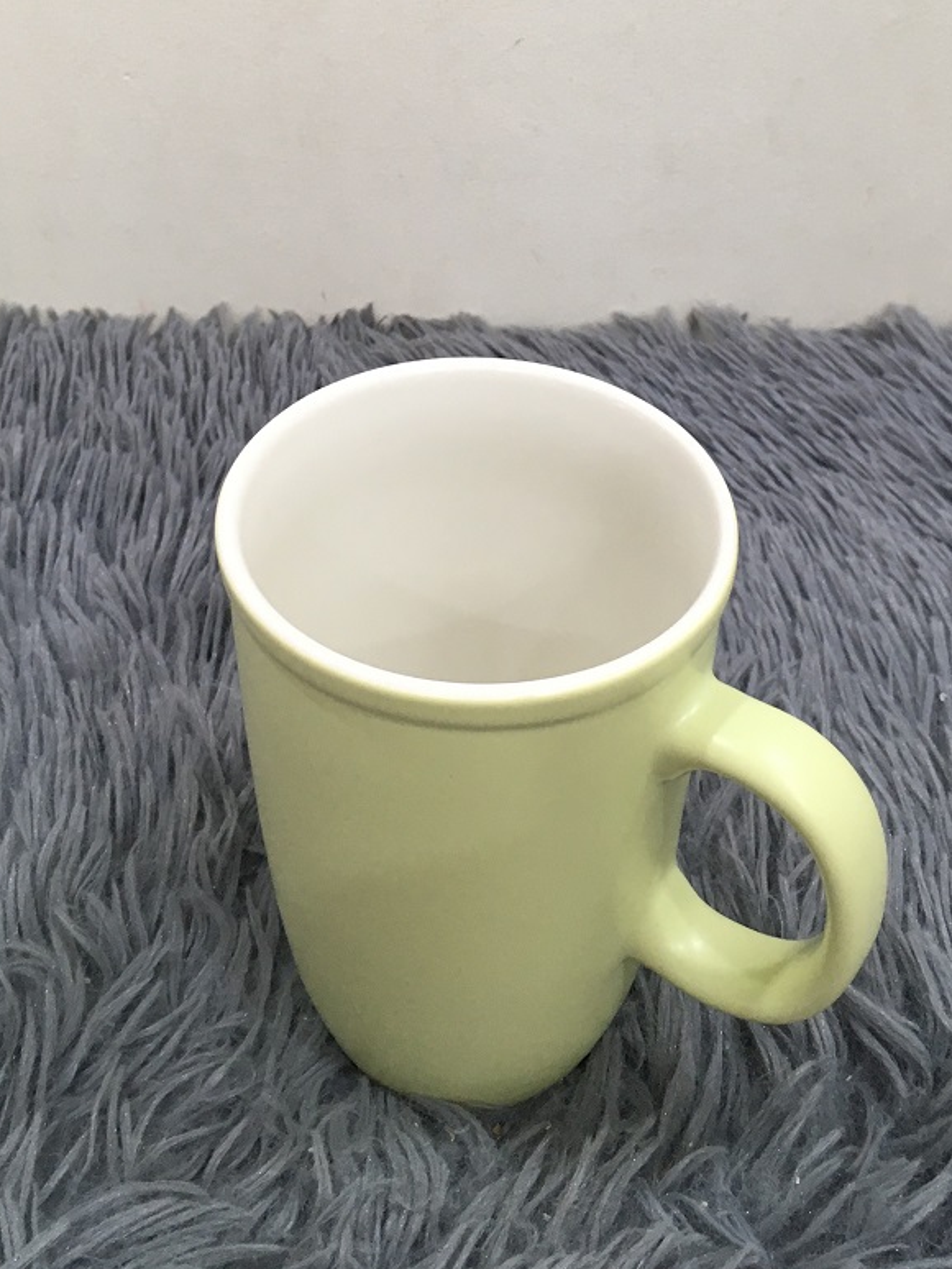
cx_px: 517
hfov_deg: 32.2
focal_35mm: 45
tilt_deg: -34.9
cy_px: 299
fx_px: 1650
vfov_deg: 40.7
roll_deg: -0.9
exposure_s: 1/33
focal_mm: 4.15
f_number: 2.2
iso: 80
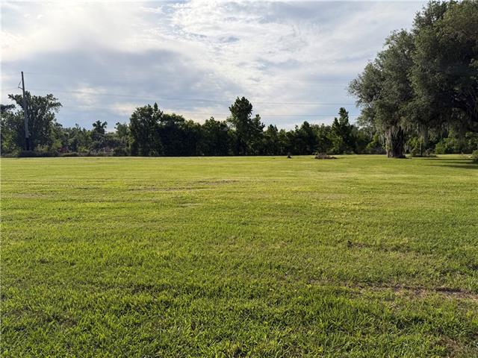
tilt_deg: -4.8
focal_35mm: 24
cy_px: 179
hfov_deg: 71.6
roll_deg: +0.5
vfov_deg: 56.8
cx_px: 239
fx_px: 331
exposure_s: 1/7353
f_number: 1.78
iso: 80
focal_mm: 6.76
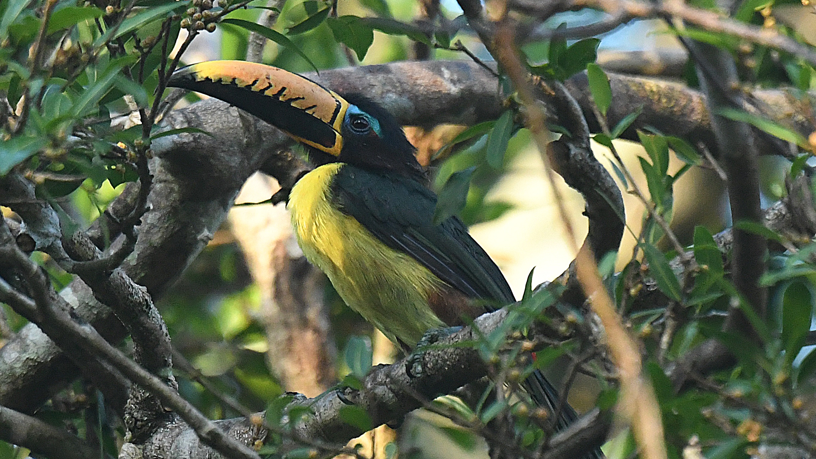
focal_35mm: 764
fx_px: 16531
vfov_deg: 1.6
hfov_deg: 2.8
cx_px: 404
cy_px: 256
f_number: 5.6
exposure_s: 1/800
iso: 3200
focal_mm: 400
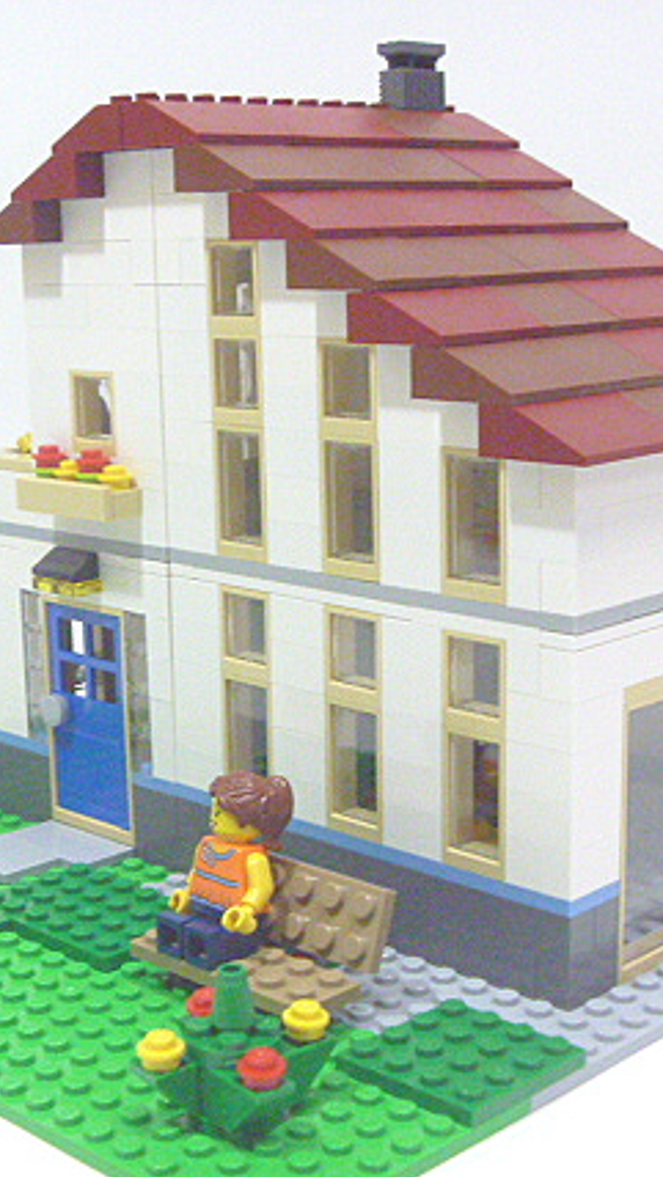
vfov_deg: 36.6
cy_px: 635
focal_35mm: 57
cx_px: 292
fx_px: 1780
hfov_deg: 21.1
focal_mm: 6.3
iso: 800
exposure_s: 1/40
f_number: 3.5
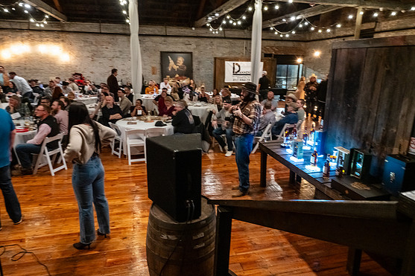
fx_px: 288
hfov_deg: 71.5
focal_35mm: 25
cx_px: 210
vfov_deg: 51.3
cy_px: 137
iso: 6400
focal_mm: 24
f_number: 6.3
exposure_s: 1/40
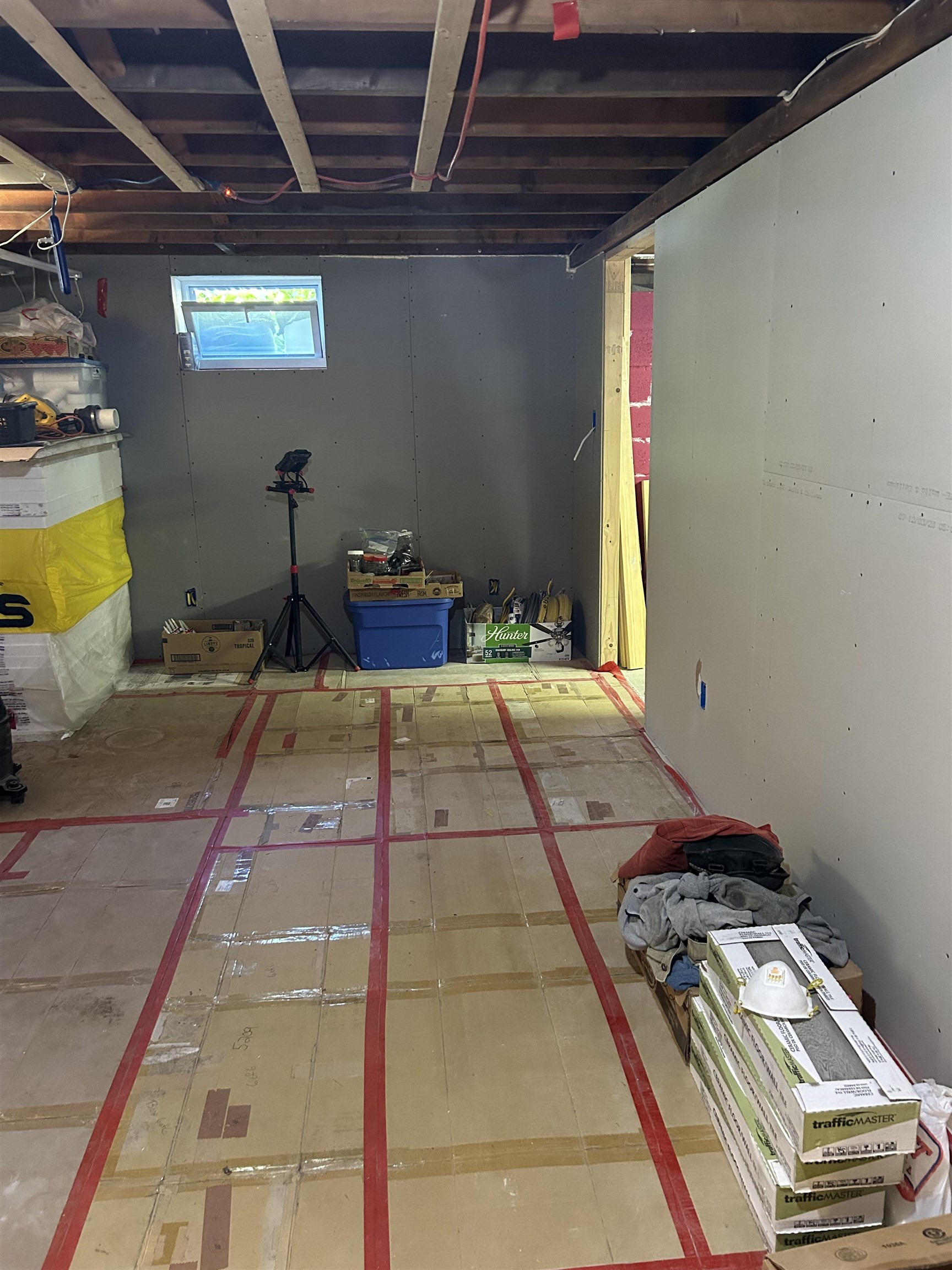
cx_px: 476
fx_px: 953
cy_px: 635
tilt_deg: -13.4
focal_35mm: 26
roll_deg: +0.6
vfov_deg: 67.3
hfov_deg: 53.1
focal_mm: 5.7
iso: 500
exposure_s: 1/40
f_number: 1.5
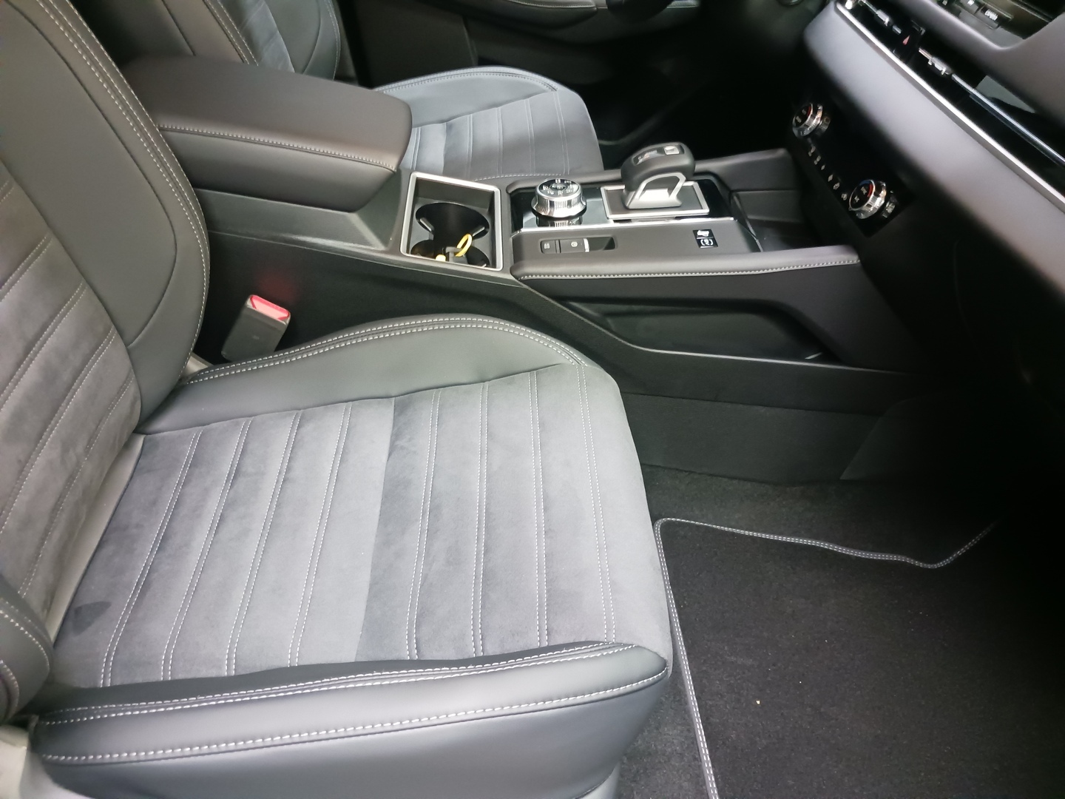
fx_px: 831
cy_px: 400
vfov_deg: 51.4
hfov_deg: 65.3
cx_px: 532
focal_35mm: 27
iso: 1250
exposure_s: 1/16.7
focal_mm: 4
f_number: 1.8
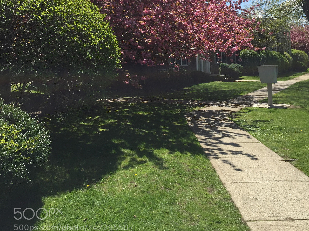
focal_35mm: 39
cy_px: 41
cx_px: 153
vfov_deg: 35.4
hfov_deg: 47.9
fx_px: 348
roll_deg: +2.9
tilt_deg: +5.9
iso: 32
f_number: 2.2
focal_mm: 4.15
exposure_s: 1/1799
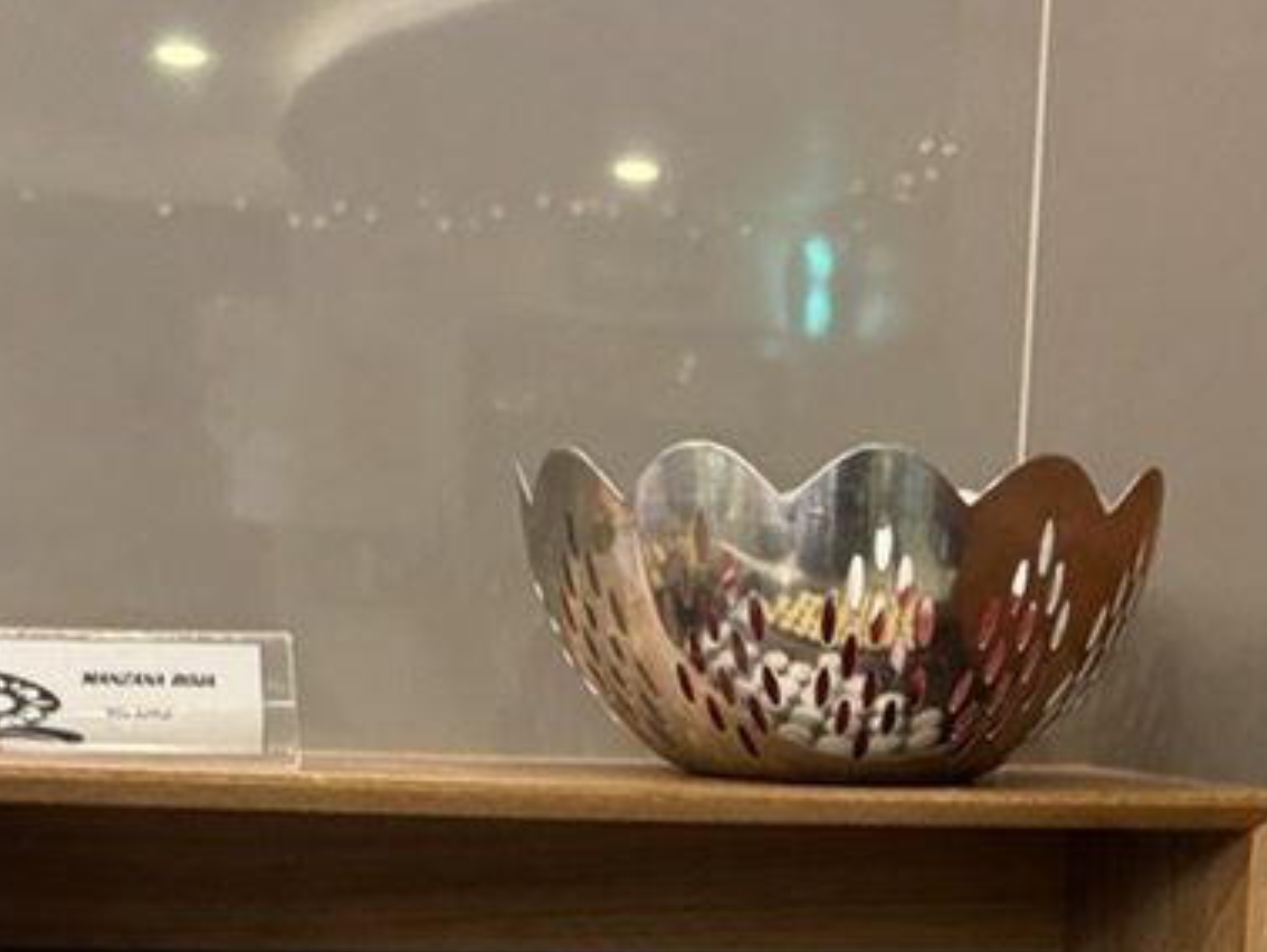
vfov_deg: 20.7
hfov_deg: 29.8
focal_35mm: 65
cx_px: 711
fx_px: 2381
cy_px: 1230
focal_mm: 6.76
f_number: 1.78
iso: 400
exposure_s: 1/60
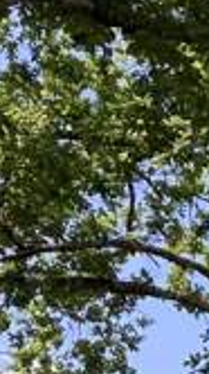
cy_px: 665
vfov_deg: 13.2
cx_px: 414
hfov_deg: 7.9
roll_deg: -3.3
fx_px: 1453
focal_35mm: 147
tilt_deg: +0.8
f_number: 1.8
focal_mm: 3.99
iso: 20
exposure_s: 1/470
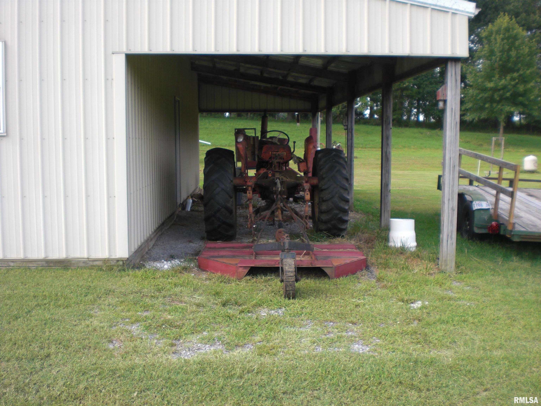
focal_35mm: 38
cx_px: 270
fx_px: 594
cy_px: 203
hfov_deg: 49.0
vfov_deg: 37.7
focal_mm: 6.3
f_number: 3.1
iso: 64
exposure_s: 1/200
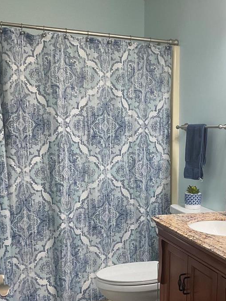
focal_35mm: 51
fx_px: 444
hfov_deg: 27.9
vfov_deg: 37.3
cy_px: 187
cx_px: 185
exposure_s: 1/60
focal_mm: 3
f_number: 1.8
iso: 64
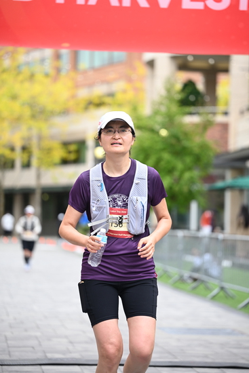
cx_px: 124
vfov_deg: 17.8
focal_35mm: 115
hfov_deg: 11.9
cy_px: 186
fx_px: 1192
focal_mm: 115
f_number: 2.8
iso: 640
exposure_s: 1/1600
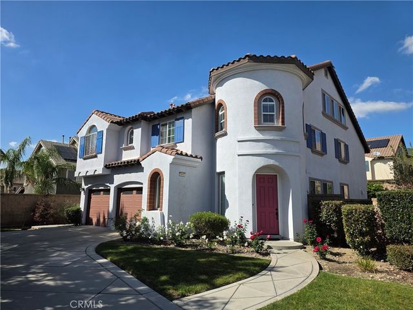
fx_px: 274
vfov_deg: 58.9
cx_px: 206
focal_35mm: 23
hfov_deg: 73.9
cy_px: 155
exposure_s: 1/6355
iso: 80
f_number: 1.7
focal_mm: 6.3
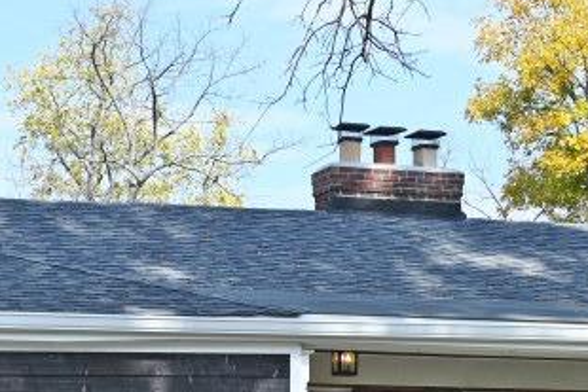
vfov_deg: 9.3
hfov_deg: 14.1
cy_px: 553
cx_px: 298
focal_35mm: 145
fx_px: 2369
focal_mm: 30
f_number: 6.3
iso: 100
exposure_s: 1/320
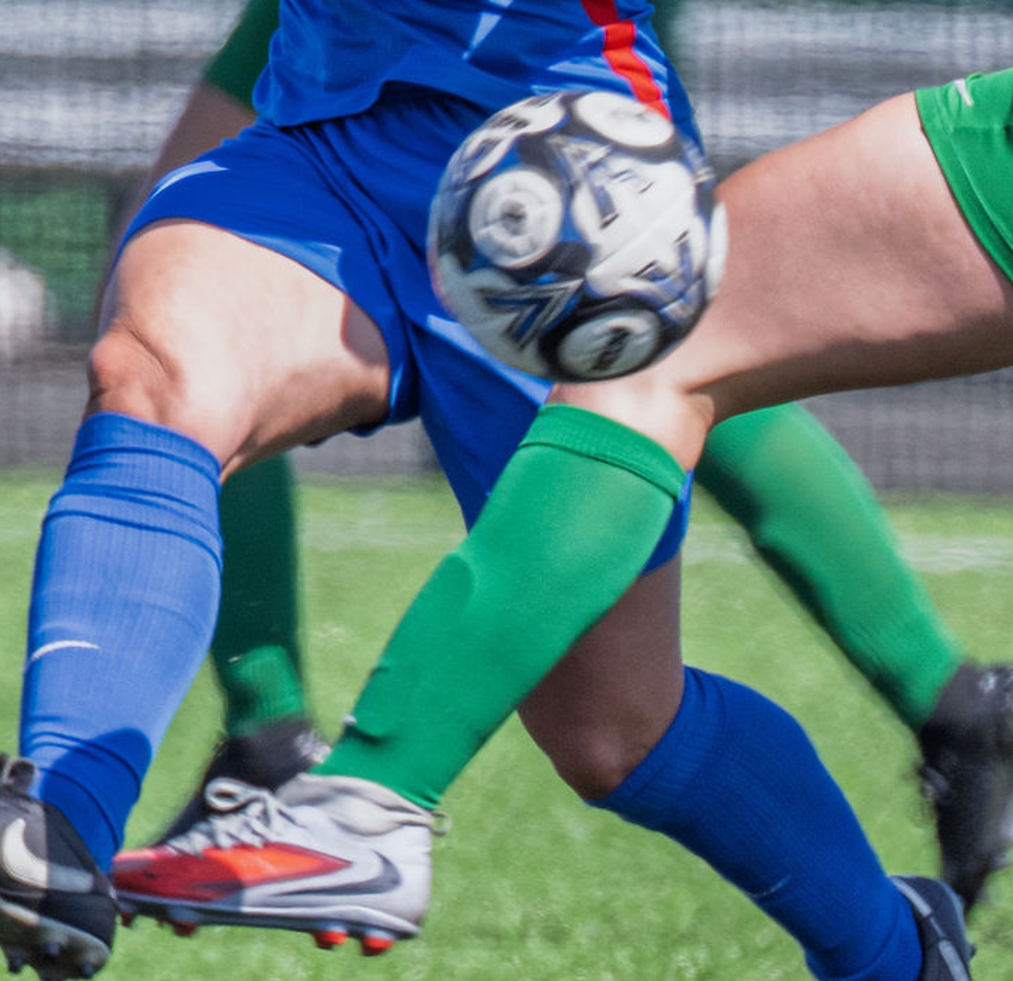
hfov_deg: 0.8
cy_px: 2
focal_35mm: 2139
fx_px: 69729
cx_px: -475
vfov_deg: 0.8
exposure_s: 1/1000
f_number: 5.6
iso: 560
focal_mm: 400
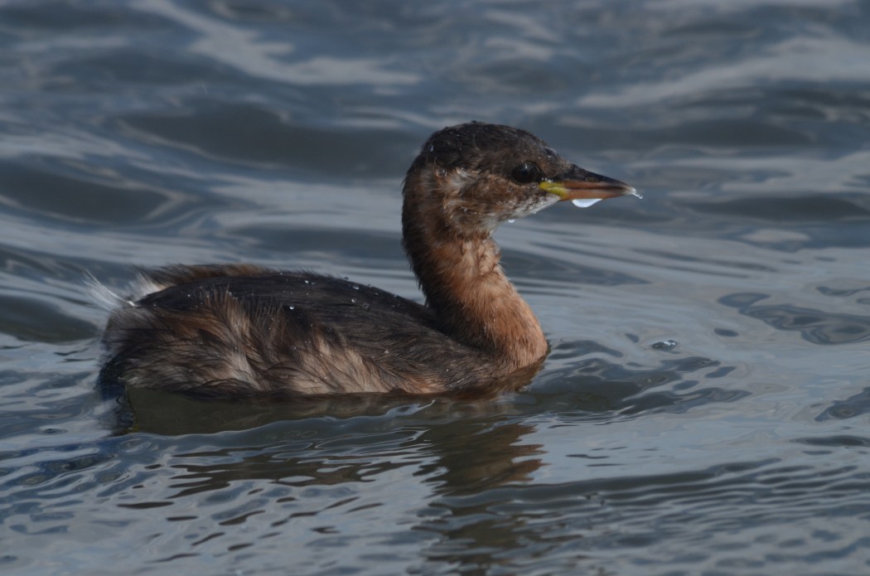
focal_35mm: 450
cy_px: 288
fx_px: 10850
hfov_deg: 4.6
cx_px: 435
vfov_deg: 3.0
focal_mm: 300
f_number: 13
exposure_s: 1/400
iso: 400
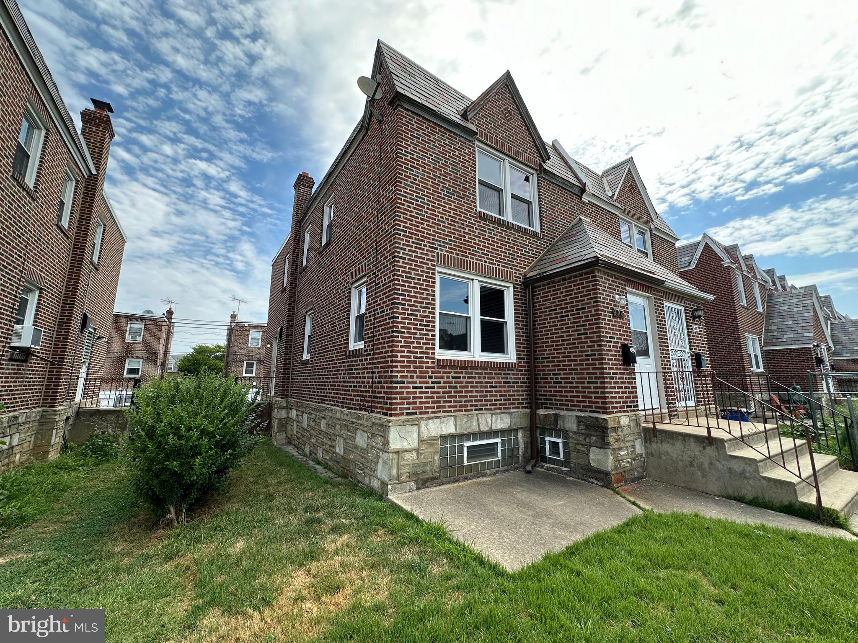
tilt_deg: +10.3
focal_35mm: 14
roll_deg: -0.9
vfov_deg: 85.7
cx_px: 429
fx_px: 347
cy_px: 322
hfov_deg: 102.1
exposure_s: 1/764
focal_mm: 2.22
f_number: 2.2
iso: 40
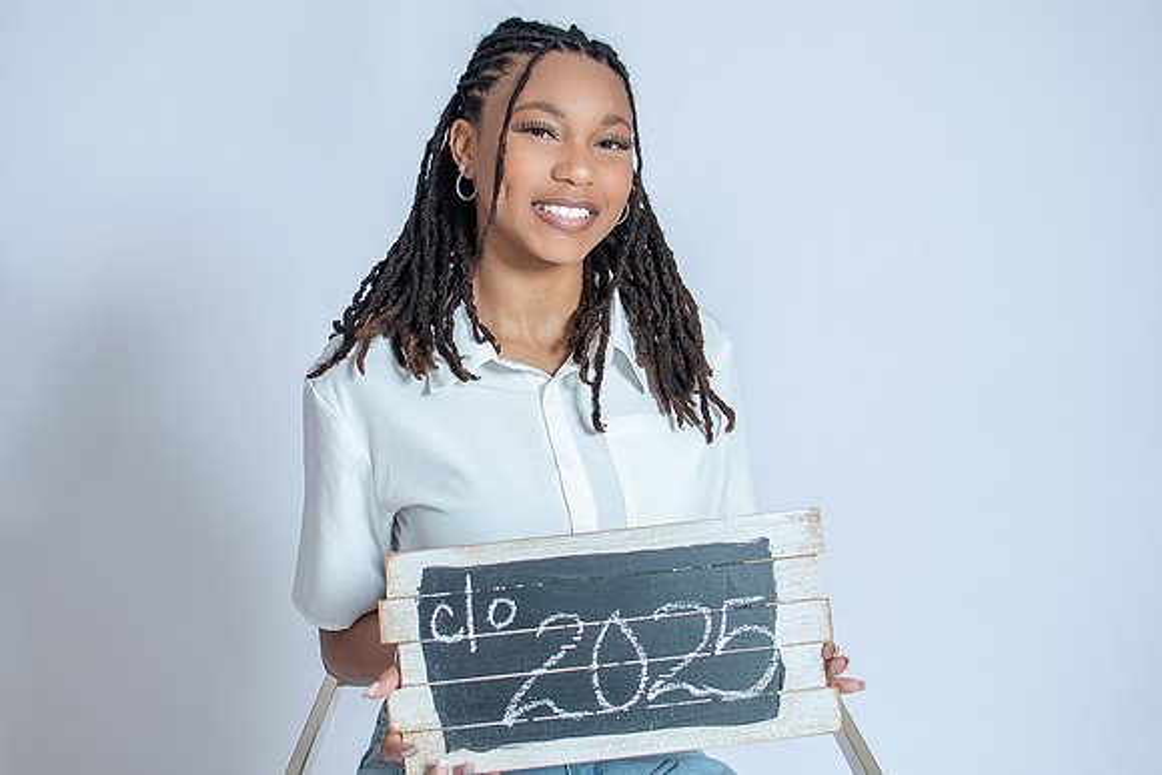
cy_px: 353
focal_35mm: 57
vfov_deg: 23.7
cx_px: 543
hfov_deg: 34.9
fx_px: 1850
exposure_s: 1/250
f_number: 3.2
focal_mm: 35
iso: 100
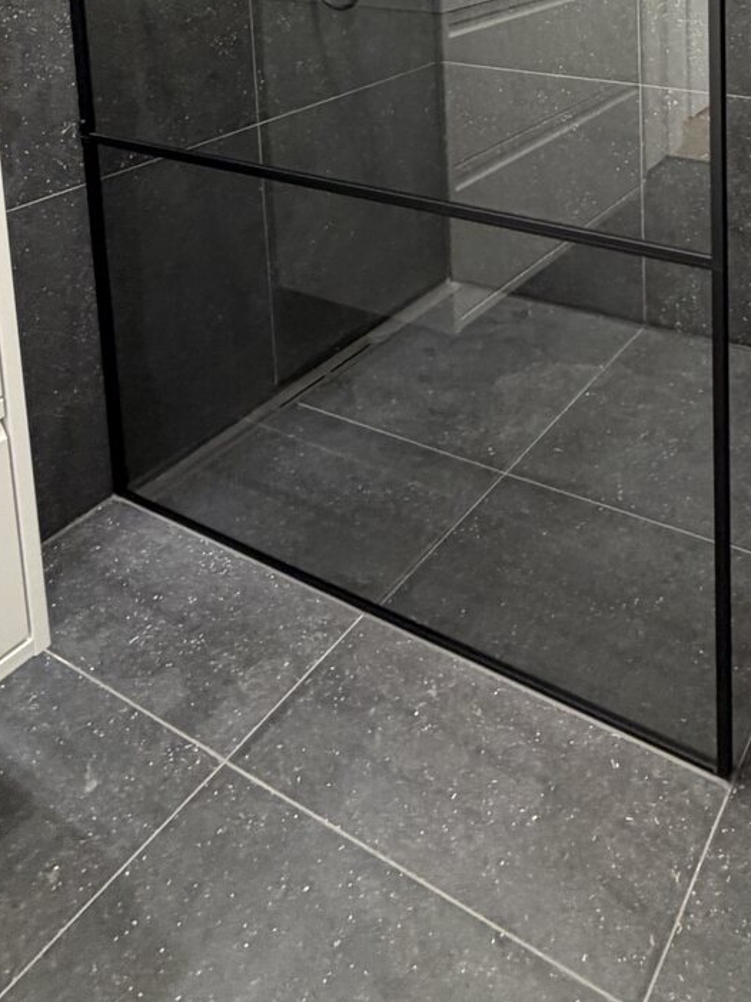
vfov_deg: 45.3
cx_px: 681
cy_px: -57
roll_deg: +0.8
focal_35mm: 32
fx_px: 926
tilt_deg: -6.4
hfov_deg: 40.7
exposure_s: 1/50
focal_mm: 2.22
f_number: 2.2
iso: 250
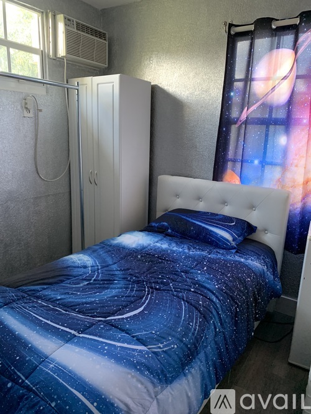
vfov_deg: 67.3
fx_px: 312
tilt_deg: -12.7
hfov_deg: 53.0
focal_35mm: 26
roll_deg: -1.9
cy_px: 207
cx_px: 156
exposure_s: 1/60
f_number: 1.8
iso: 200
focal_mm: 4.25
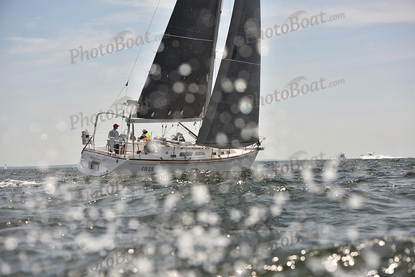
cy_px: 138
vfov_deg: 16.7
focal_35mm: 82
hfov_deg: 24.8
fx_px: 945
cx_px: 208
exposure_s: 1/1250
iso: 250
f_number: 4.5
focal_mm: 82
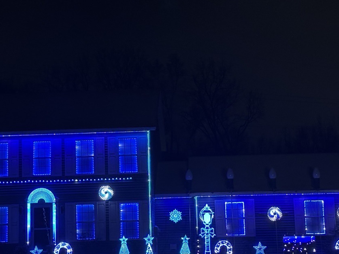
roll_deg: +1.3
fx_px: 842
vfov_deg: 17.1
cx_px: 132
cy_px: 94
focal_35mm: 86
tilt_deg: +8.4
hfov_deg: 22.7
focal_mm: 6.86
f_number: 1.78
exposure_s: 1/20
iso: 640
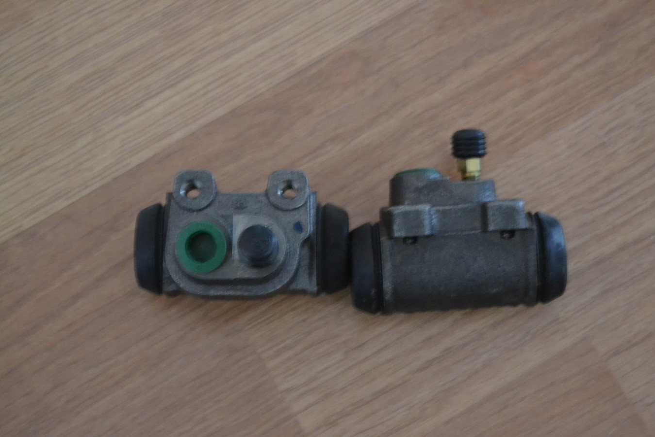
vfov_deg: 16.6
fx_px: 1501
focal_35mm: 82
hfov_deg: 24.6
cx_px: 328
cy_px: 218
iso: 3200
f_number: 5.6
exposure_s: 1/6
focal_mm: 55
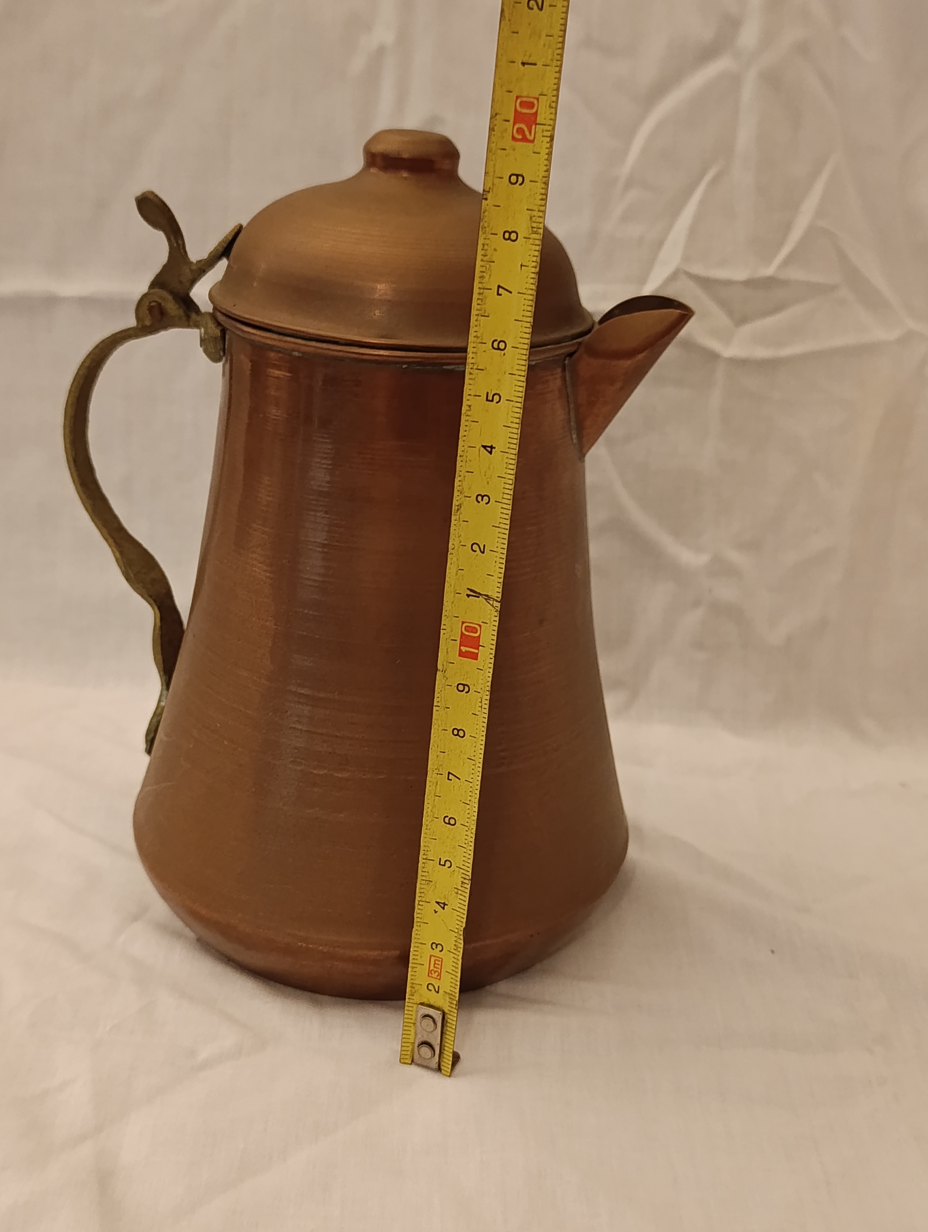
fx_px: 1426
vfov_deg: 46.7
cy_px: 616
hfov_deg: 36.0
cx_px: 464
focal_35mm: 40
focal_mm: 6.11
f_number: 1.65
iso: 2483
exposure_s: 1/25
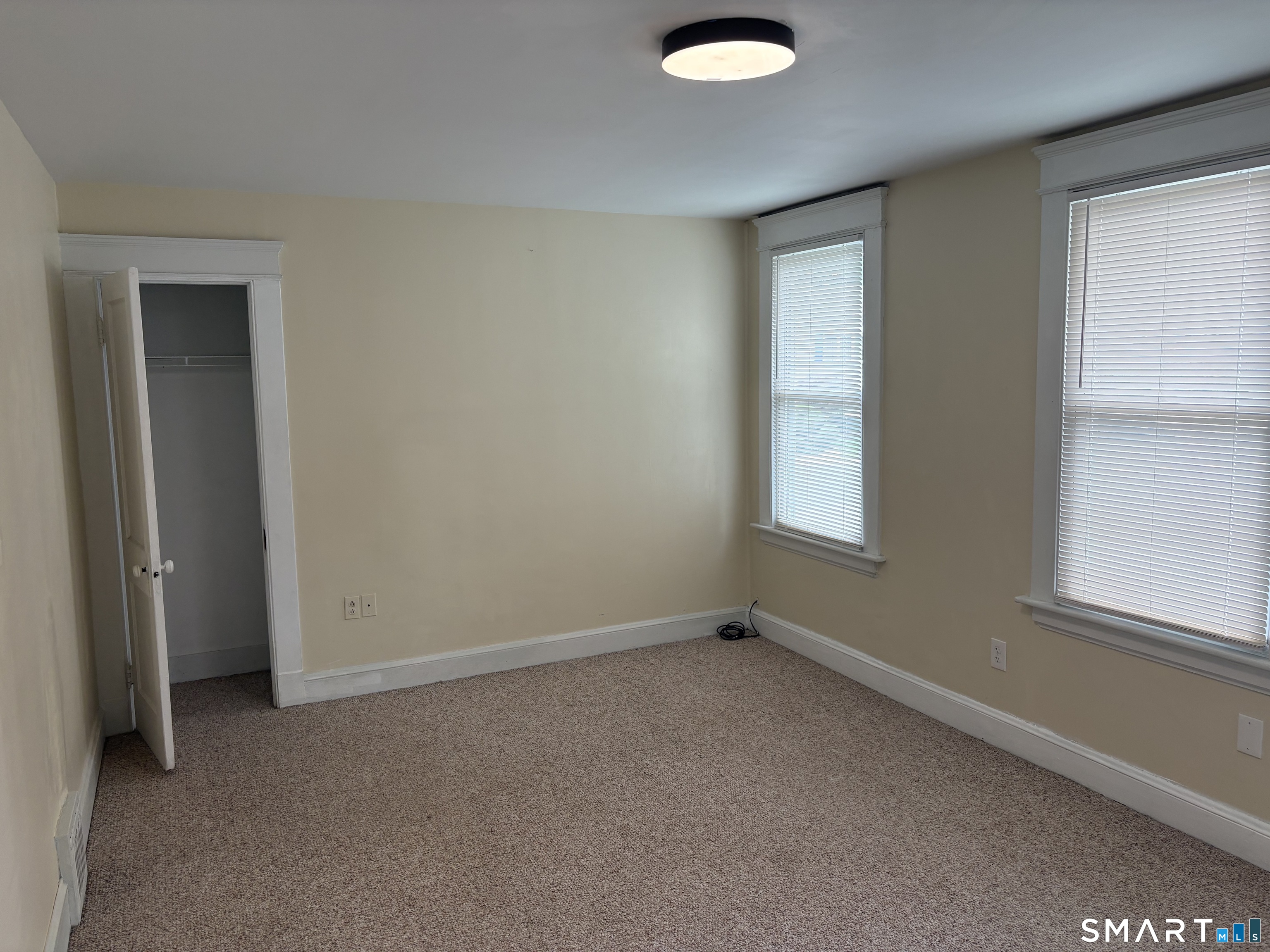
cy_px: 476
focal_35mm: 26
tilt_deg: -6.8
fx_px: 954
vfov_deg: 53.1
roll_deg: +1.4
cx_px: 635
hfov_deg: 67.3
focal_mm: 5.96
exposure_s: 1/153
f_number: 1.6
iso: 80
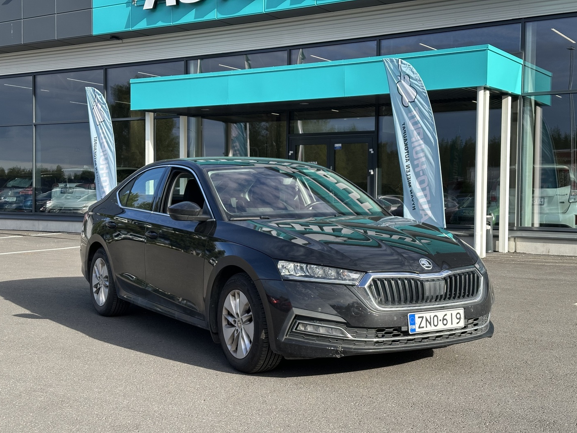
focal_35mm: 49
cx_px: 285
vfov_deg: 29.7
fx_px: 817
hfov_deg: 38.9
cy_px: 221
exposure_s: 1/1199
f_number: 1.78
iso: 64
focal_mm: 6.86
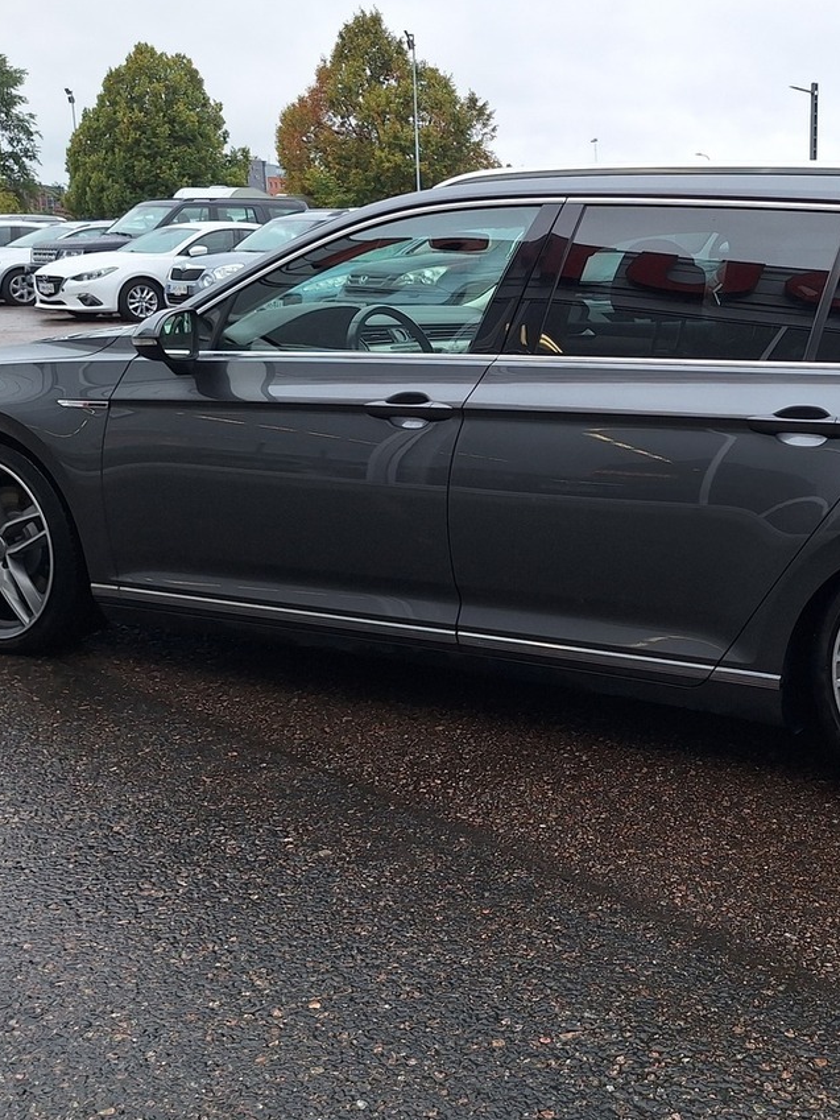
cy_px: 471
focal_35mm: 39
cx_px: 708
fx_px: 1262
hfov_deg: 35.3
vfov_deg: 47.7
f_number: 1.8
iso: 40
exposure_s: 1/684
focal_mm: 5.54
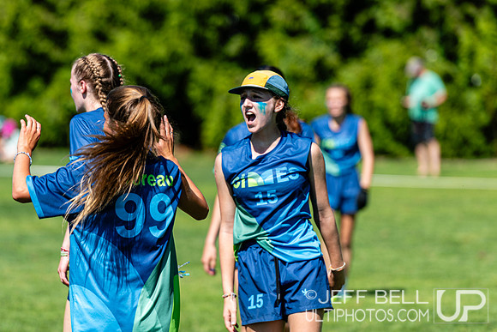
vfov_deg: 4.6
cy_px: 166
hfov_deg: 6.9
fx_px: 4142
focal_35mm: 300
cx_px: 248
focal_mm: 200
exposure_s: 1/1250
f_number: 3.2
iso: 100
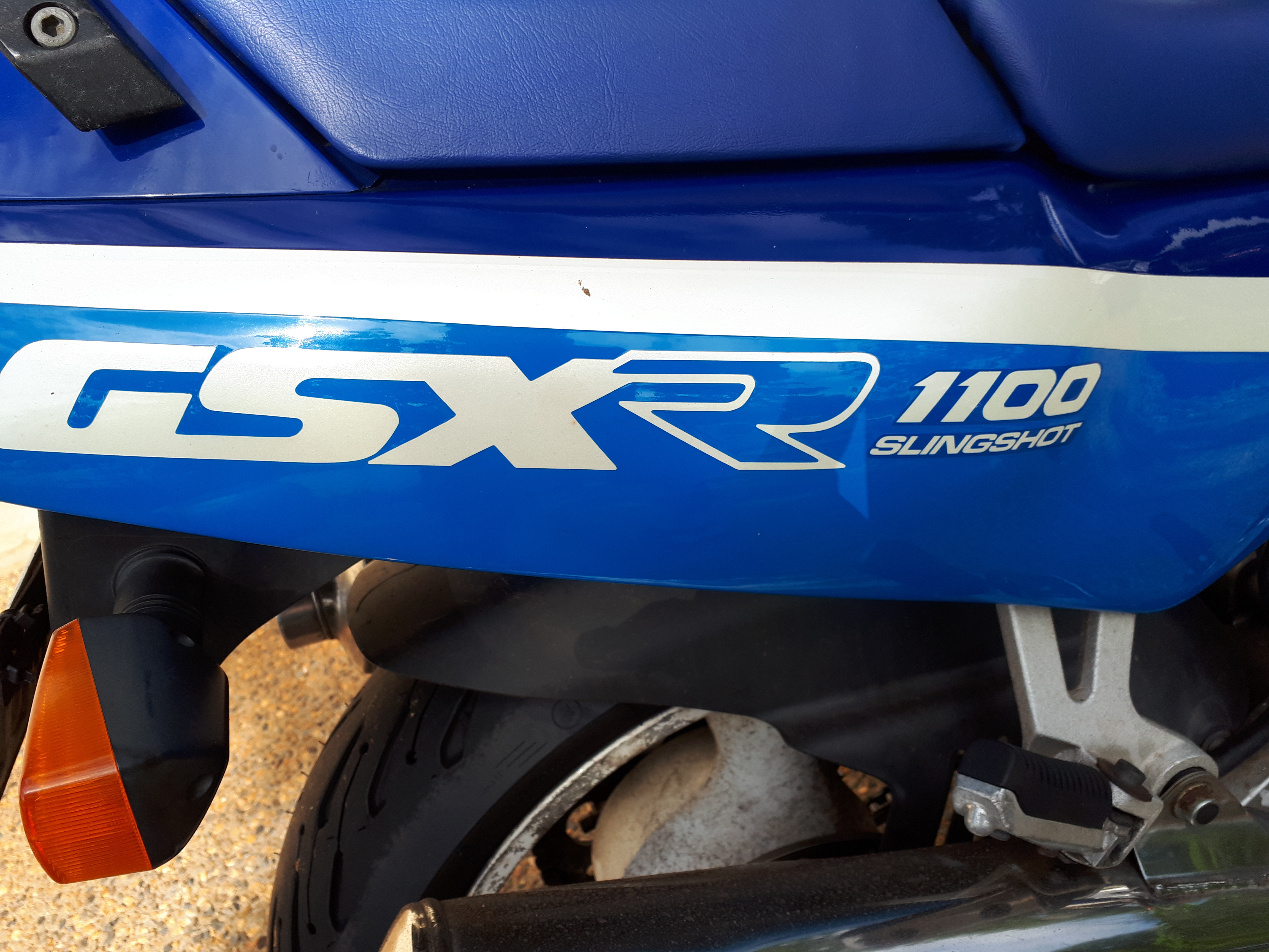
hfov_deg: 65.3
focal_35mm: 27
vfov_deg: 51.4
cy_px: 476
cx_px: 634
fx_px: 990
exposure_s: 1/754
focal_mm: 3.6
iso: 40
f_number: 1.9
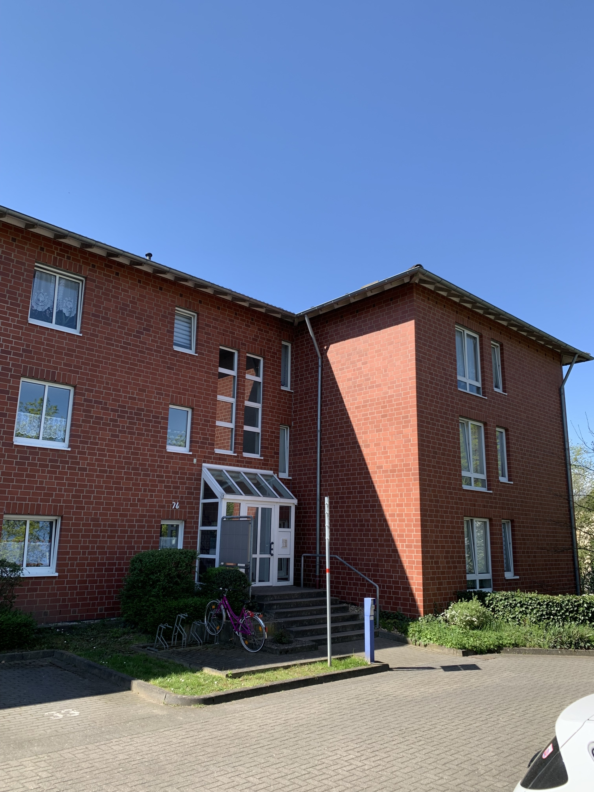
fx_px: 595
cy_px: 396
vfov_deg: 67.3
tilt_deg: +13.0
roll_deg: -0.7
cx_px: 297
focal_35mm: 26
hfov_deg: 53.1
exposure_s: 1/936
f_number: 1.8
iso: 25
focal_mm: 4.25
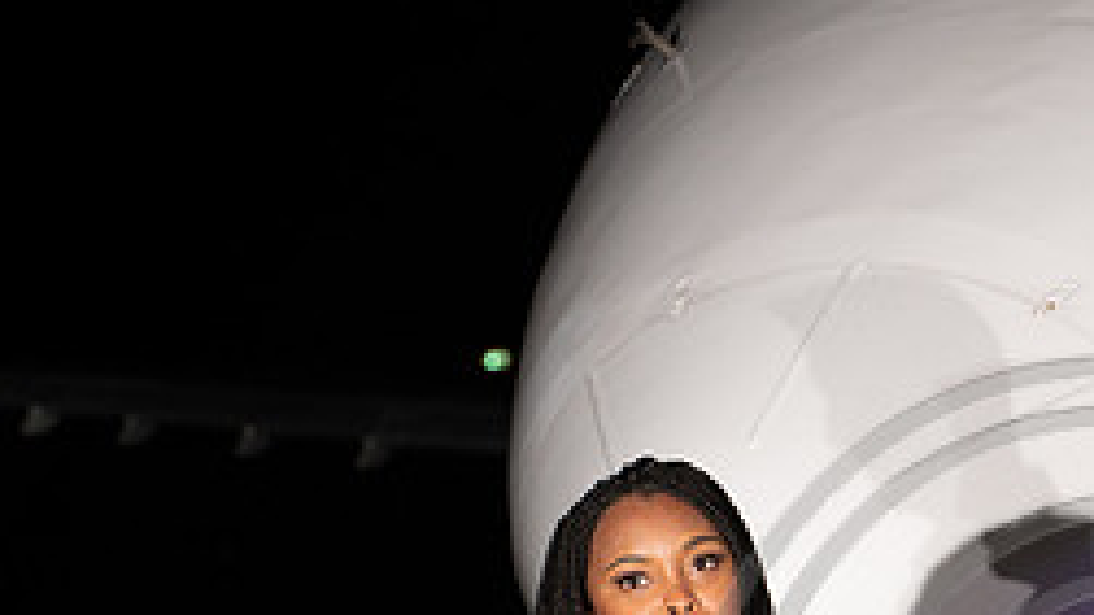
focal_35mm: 295
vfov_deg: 4.1
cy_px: 803
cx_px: 1125
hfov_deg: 7.3
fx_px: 8555
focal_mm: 122
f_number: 6.3
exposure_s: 1/200
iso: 1000
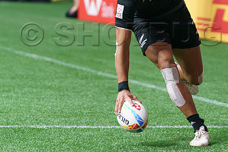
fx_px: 1590
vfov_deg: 5.5
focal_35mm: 251
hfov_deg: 8.2
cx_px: 168
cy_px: 29
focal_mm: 112
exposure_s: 1/3200
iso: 4000
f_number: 2.8
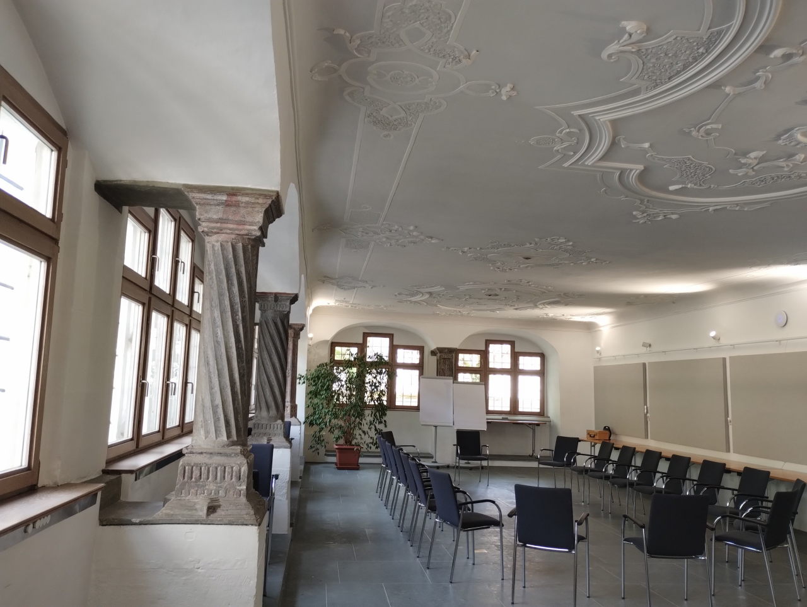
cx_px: 404
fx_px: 653
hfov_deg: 63.4
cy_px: 304
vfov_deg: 49.8
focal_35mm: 28
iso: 288
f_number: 1.8
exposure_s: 1/33
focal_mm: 4.27
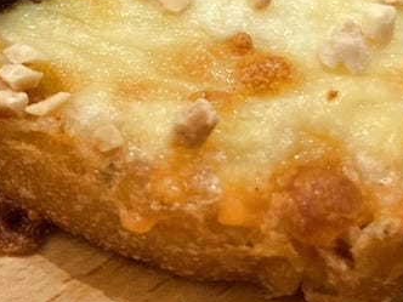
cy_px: -167
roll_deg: -0.4
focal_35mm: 94
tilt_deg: -32.9
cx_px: 2
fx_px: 1094
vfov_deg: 14.5
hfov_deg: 20.2
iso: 250
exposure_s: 1/60
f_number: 1.8
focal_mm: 4.25
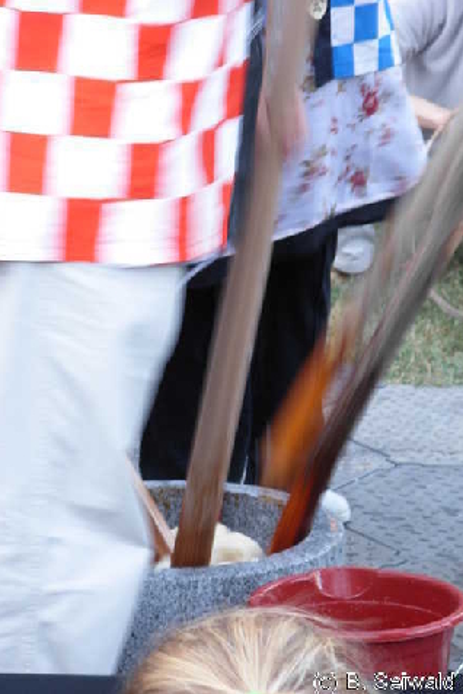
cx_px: 250
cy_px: 346
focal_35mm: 199
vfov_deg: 10.3
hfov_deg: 6.9
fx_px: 3839
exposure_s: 1/11.3
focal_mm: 31.4
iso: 100
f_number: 5
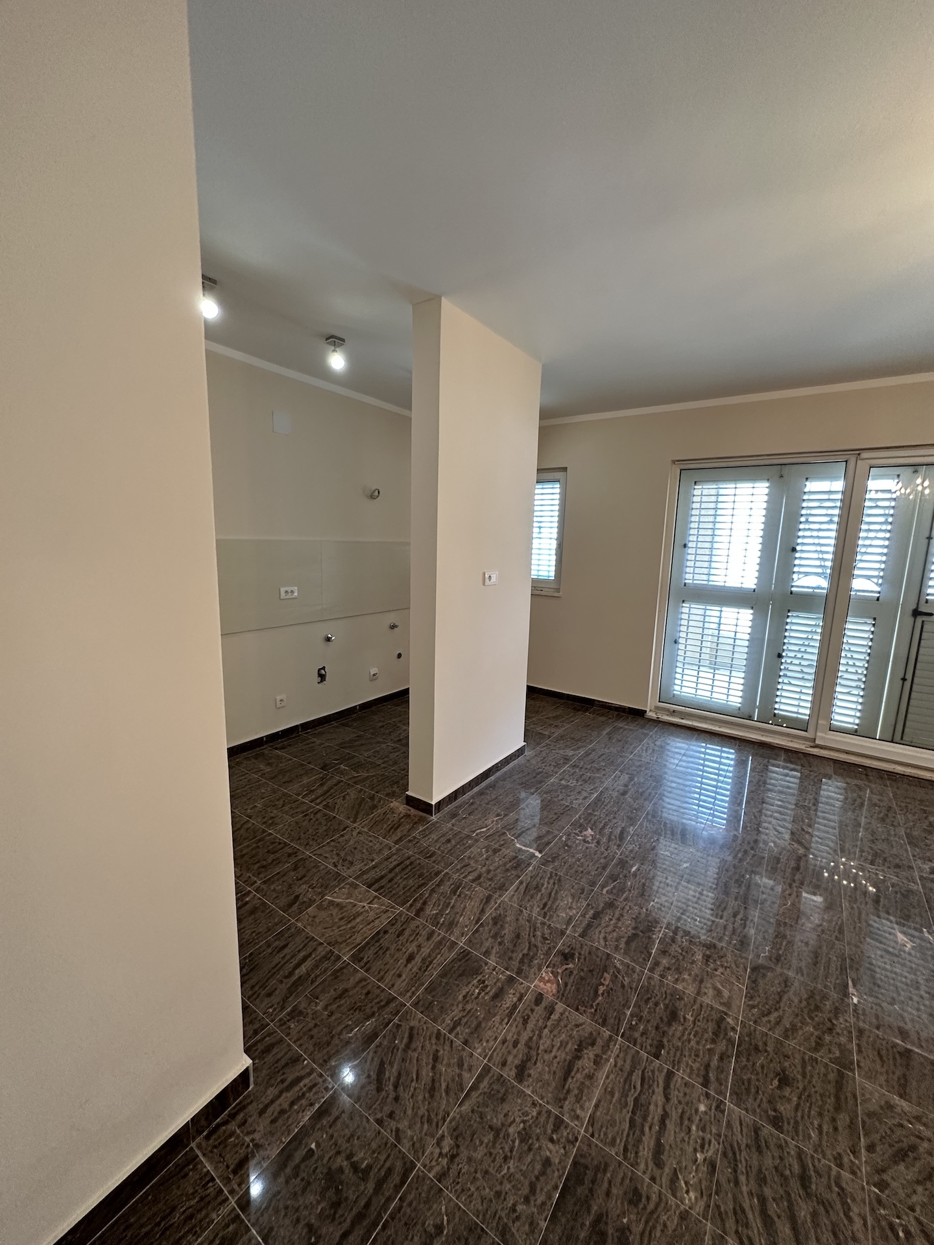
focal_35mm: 14
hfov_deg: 85.7
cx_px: 467
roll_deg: -2.3
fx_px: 504
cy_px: 622
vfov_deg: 102.1
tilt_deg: -8.1
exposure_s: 1/100
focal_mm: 2.22
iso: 200
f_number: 2.2
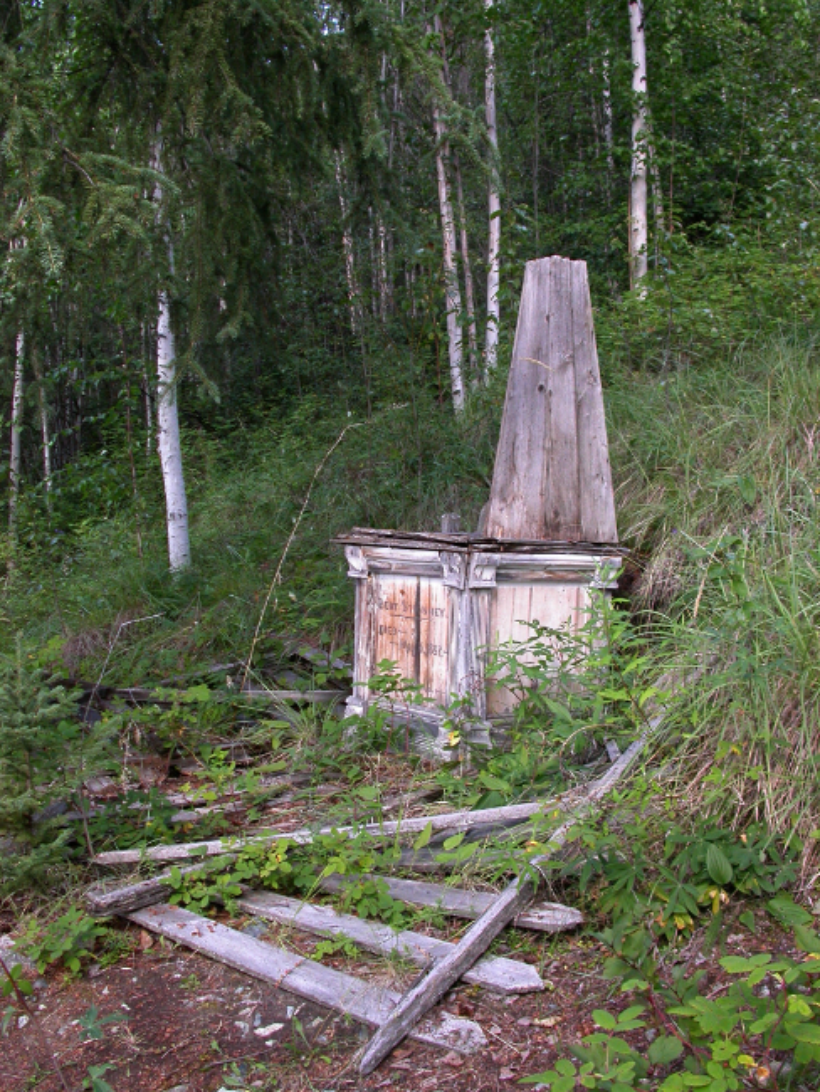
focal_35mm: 38
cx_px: 410
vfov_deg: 49.0
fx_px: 1199
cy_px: 546
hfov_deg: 37.7
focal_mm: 7.8
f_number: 3.7
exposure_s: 1/107
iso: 100
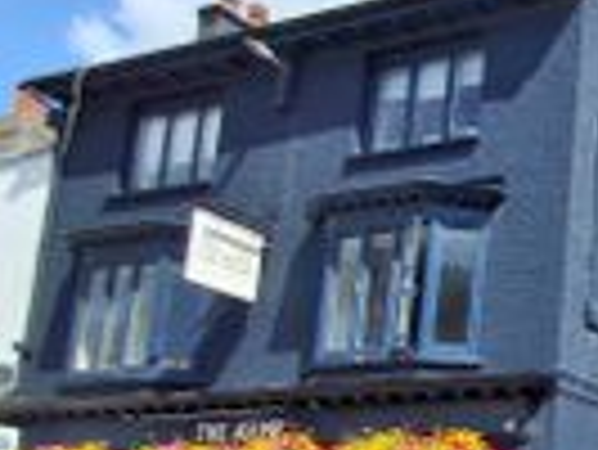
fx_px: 830
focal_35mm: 48
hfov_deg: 27.5
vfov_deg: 28.2
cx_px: 895
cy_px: 468
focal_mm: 1.64
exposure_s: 1/1563
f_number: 2.2
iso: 40
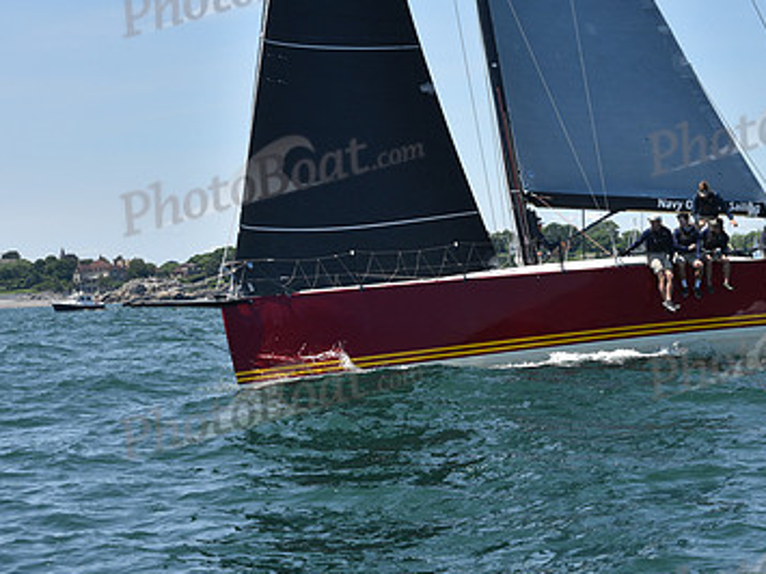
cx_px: 537
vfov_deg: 13.5
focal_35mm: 110
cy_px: 262
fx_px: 2433
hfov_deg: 17.8
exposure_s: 1/1000
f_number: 8
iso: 250
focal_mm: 70
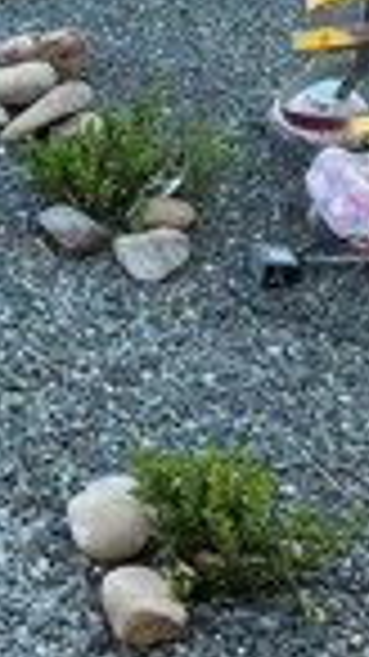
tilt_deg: -10.0
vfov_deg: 16.2
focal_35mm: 124
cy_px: -238
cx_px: -9
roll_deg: +0.0
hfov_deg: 9.7
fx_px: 2159
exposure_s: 1/257
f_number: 1.6
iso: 50
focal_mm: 5.1
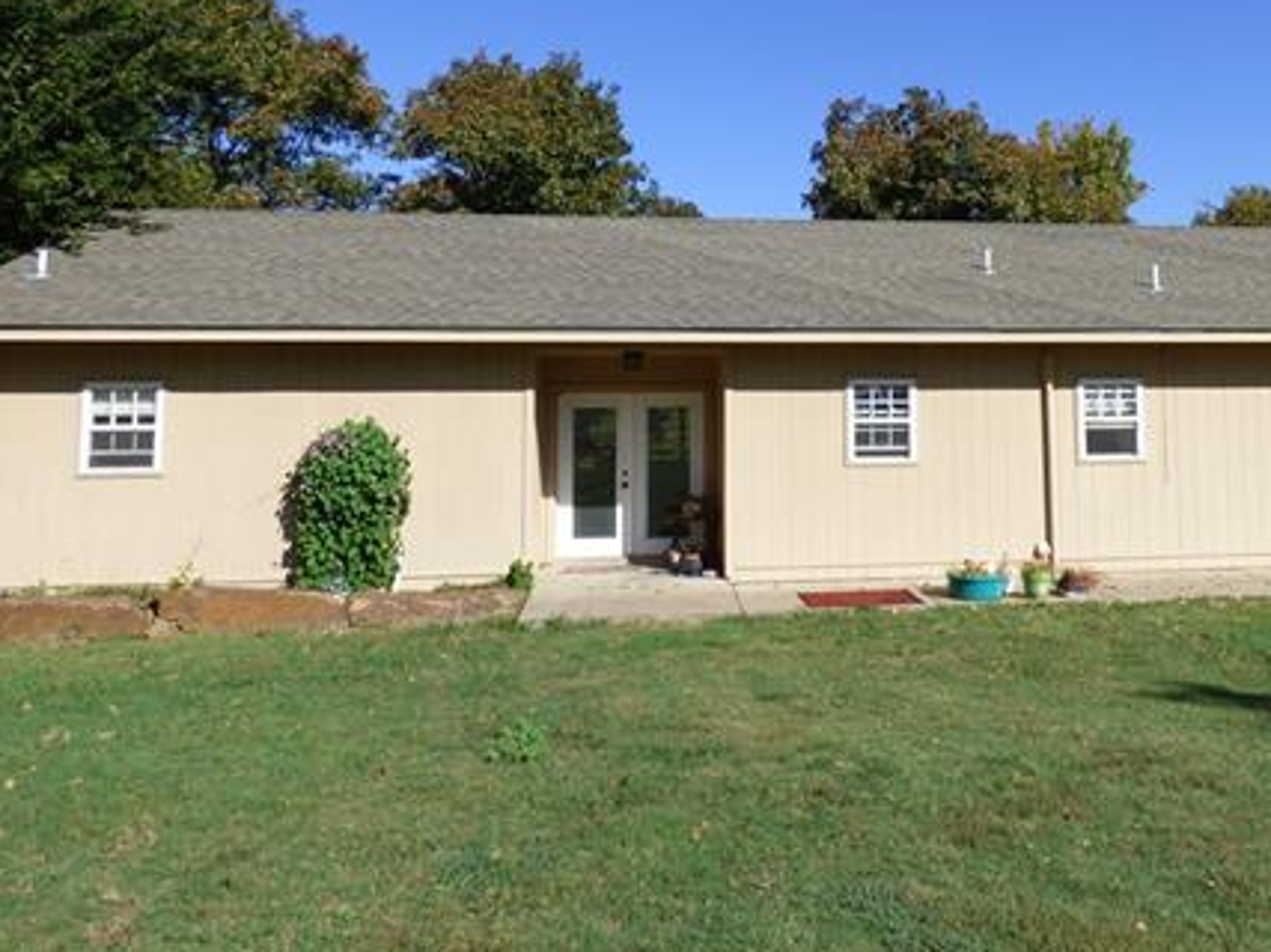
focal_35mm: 30
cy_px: 300
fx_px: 1101
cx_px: 798
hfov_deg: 59.2
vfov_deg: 45.9
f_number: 2.8
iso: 100
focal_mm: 3.58
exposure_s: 1/2000
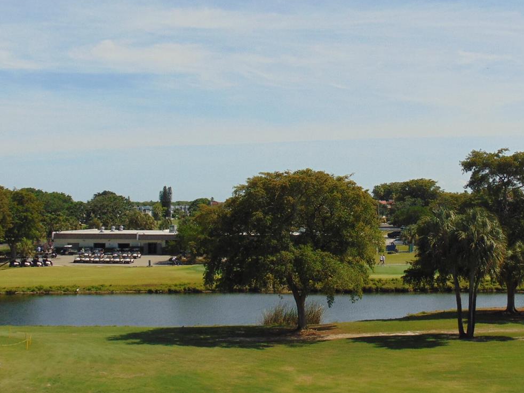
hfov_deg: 33.6
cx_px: 324
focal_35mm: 57
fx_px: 863
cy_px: 195
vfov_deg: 25.7
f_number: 8.3
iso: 80
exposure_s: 1/250
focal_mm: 6.3
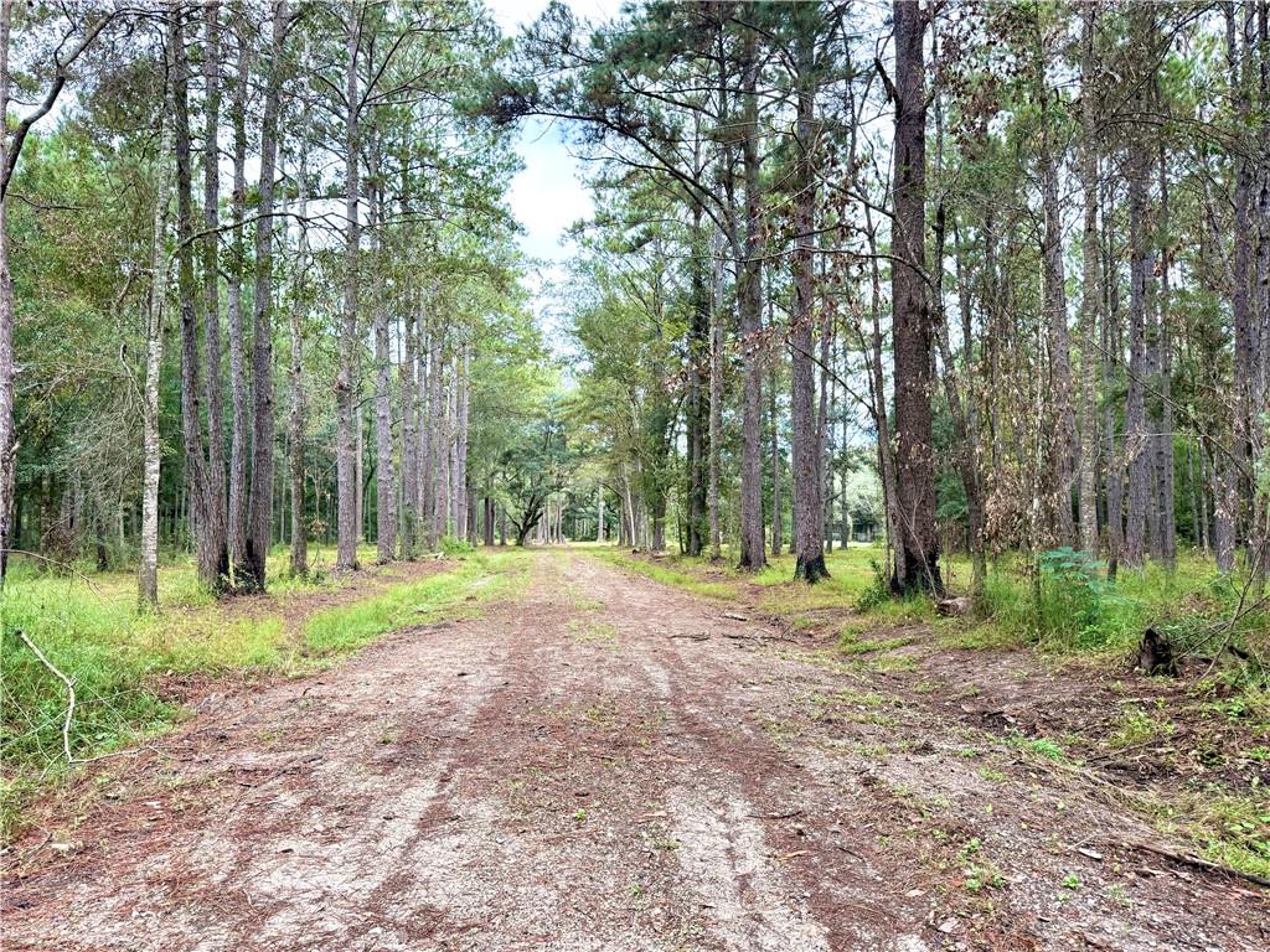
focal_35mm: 24
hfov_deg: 71.6
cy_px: 476
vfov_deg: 56.8
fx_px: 881
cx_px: 635
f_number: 1.78
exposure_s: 1/510
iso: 100
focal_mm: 6.76
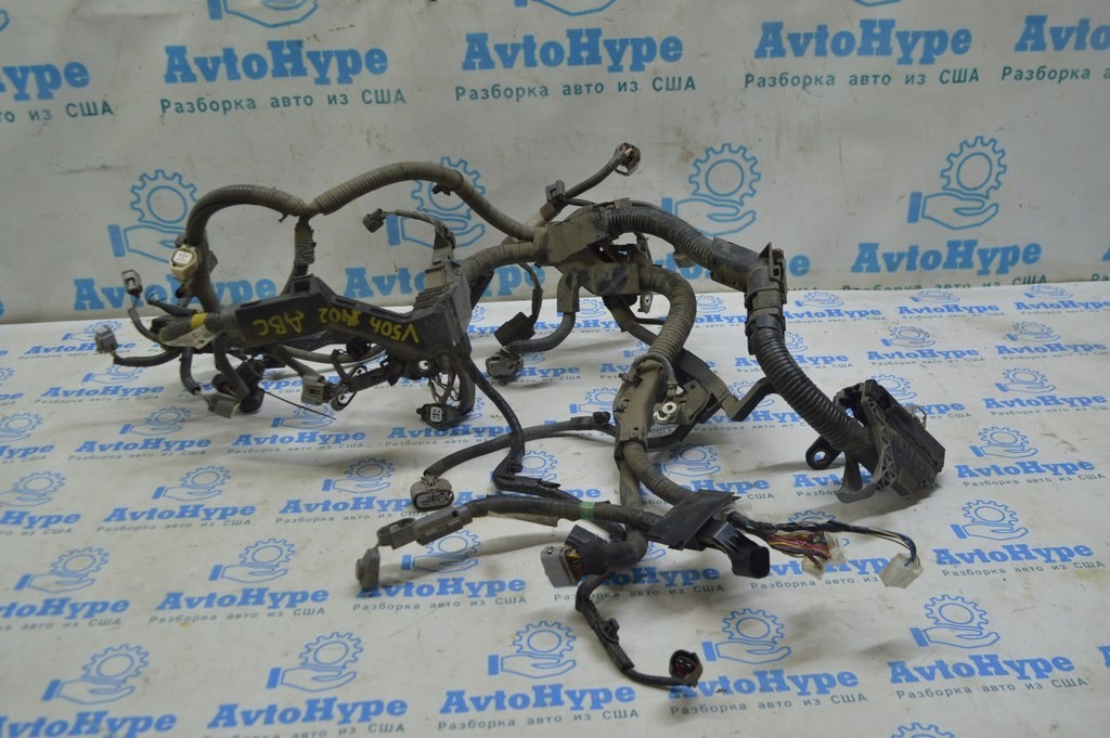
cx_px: 555
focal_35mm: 33
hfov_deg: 57.3
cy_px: 369
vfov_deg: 39.9
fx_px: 1017
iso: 400
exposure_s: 1/40
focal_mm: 22
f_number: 5.6
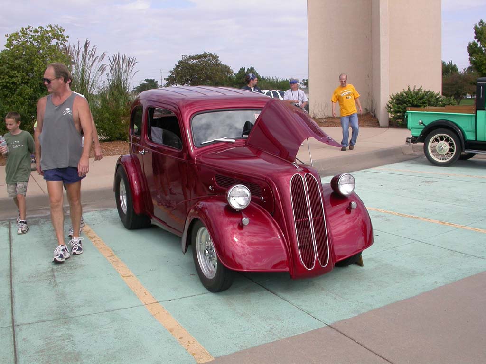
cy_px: 182
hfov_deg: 49.0
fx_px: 534
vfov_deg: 37.7
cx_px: 243
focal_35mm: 38
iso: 100
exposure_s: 1/350
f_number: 6.7
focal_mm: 7.85
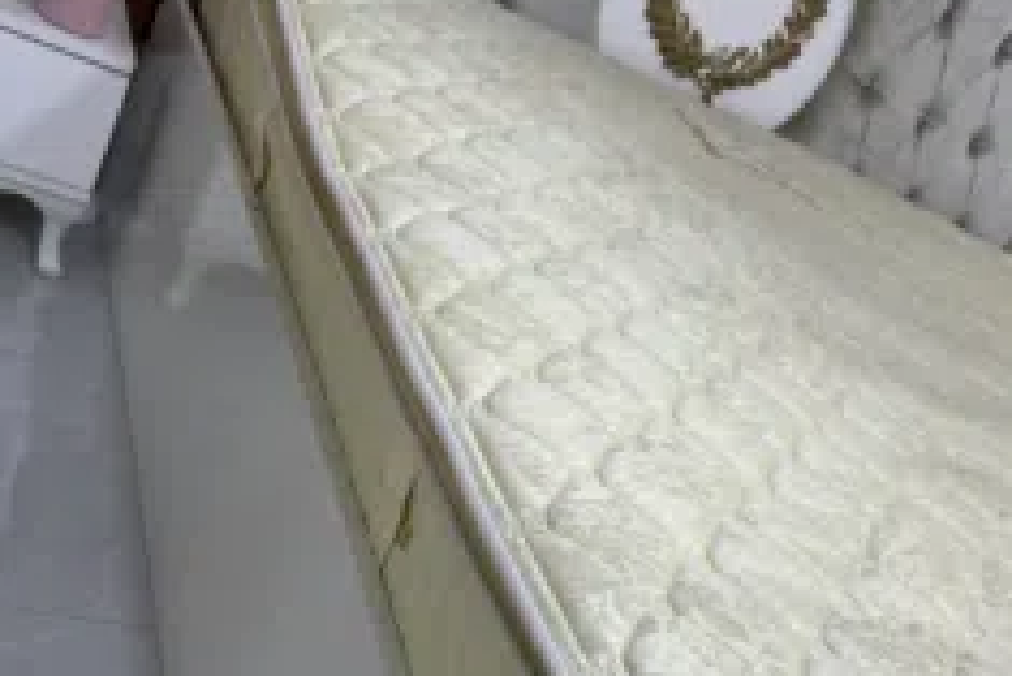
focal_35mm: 46
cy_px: 538
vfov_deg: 28.7
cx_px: 577
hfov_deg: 42.6
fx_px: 1294
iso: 80
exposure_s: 1/100
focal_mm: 5.7
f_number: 1.5
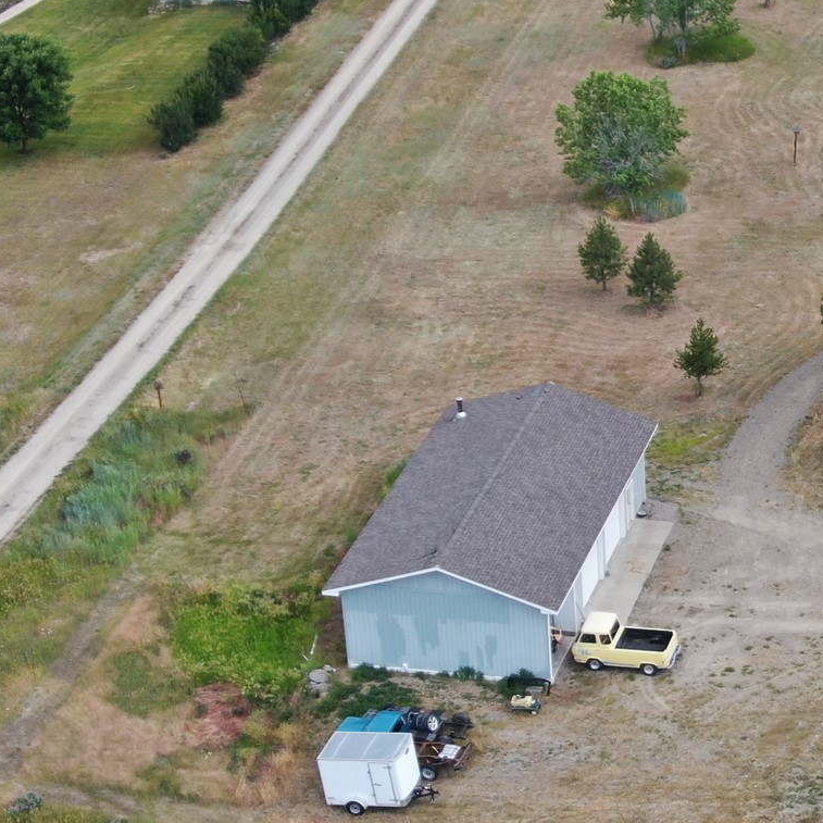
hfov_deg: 15.5
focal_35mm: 110
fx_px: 2959
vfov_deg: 15.8
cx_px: 863
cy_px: 379
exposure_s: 1/200
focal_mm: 8.23
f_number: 3.7
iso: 100
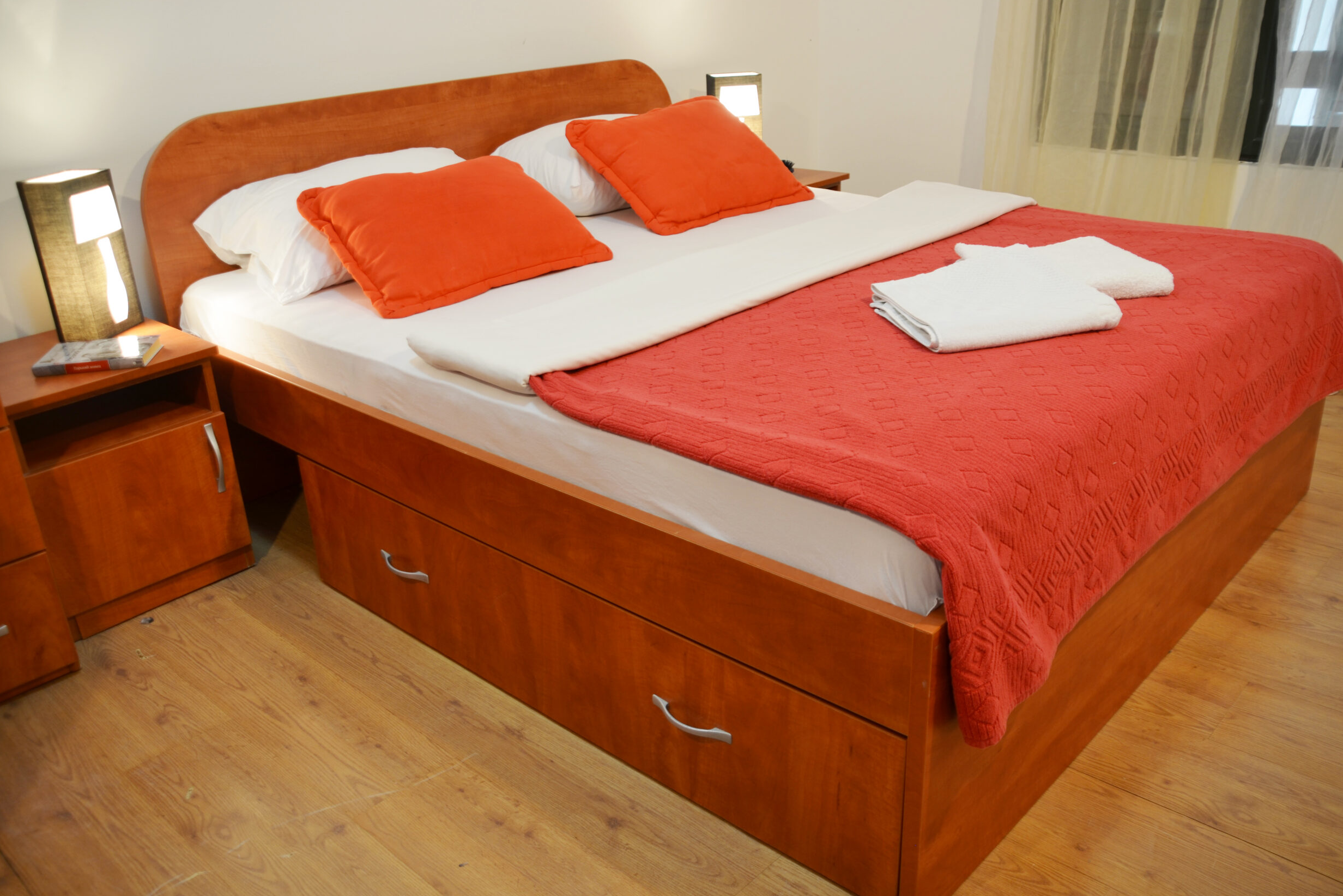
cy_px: 460
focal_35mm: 28
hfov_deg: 65.5
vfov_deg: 46.4
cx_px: 685
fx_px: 1045
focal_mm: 18
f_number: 3.5
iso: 125
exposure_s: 1/5
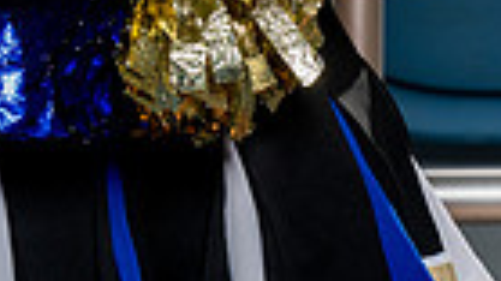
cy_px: -508
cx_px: 141
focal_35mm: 213
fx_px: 2828
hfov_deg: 10.1
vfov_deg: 5.4
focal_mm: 63
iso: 200
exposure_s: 1/250
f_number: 5.6
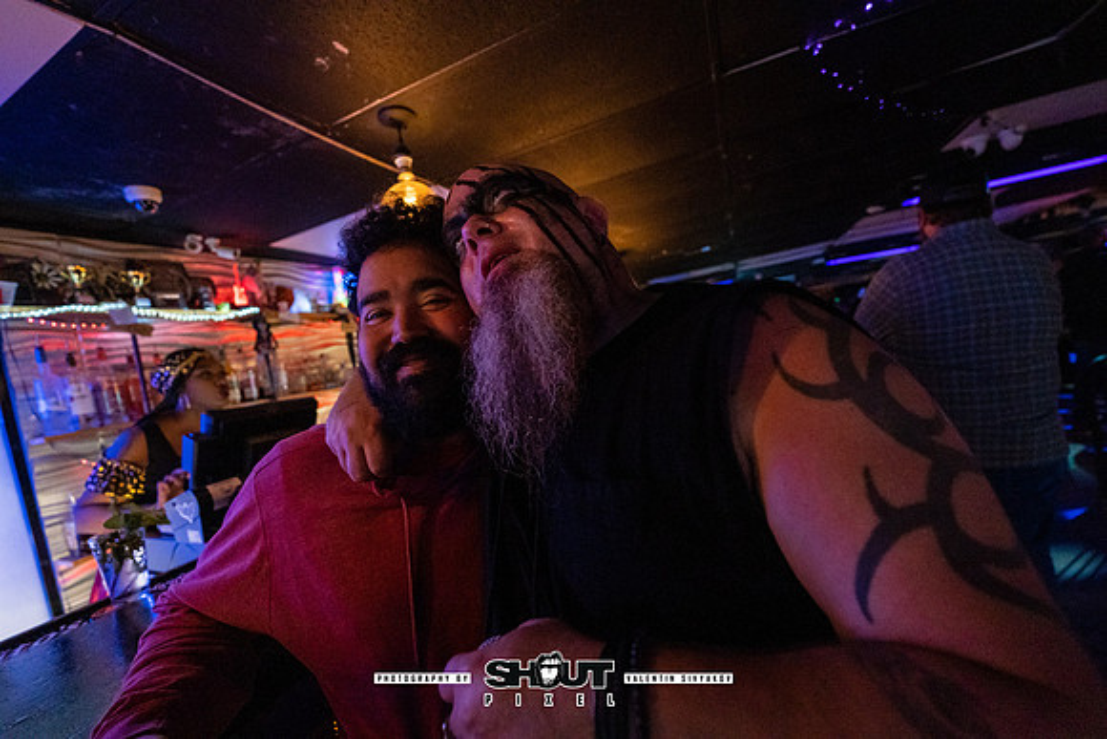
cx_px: 554
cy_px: 370
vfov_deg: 81.2
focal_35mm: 14
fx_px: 431
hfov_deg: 104.2
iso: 3200
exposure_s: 1/250
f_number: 2.8
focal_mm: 14
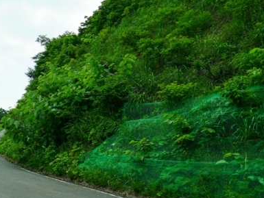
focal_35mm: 50
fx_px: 381
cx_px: -9
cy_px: 127
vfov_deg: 29.0
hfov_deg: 34.2
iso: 200
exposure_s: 1/800
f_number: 4
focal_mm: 25
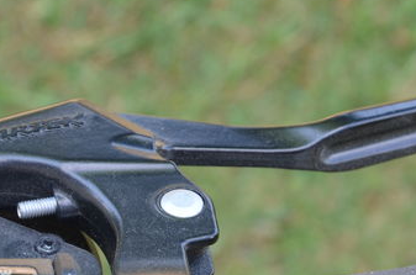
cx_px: 289
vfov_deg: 7.3
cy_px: 242
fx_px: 2156
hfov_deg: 11.0
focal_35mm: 187
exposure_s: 1/60
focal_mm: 42
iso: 280
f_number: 8
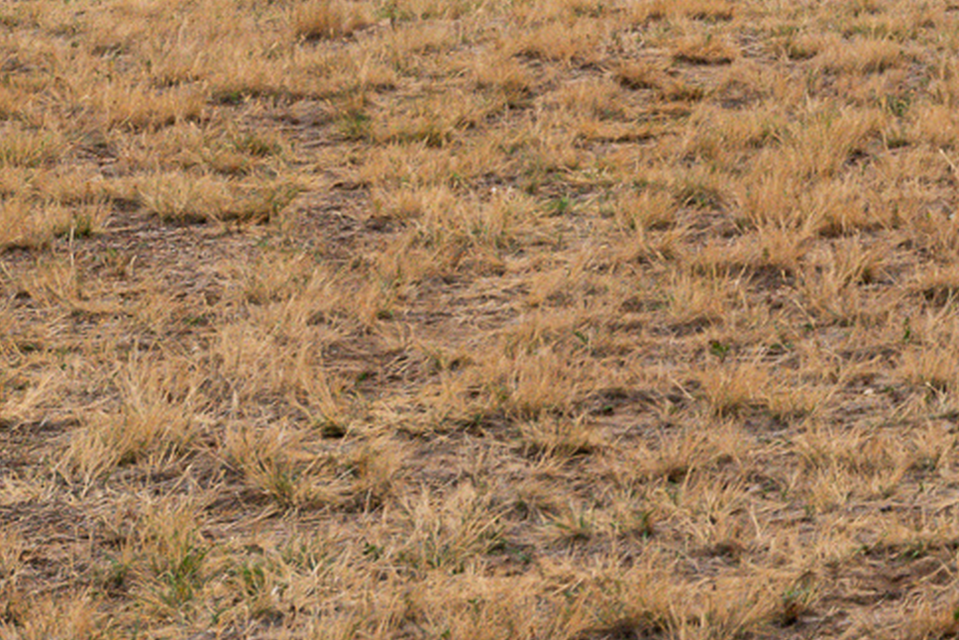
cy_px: -74
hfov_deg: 12.7
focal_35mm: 148
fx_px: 3944
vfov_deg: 9.2
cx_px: 1688
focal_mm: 35
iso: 250
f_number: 11
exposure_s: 1/800
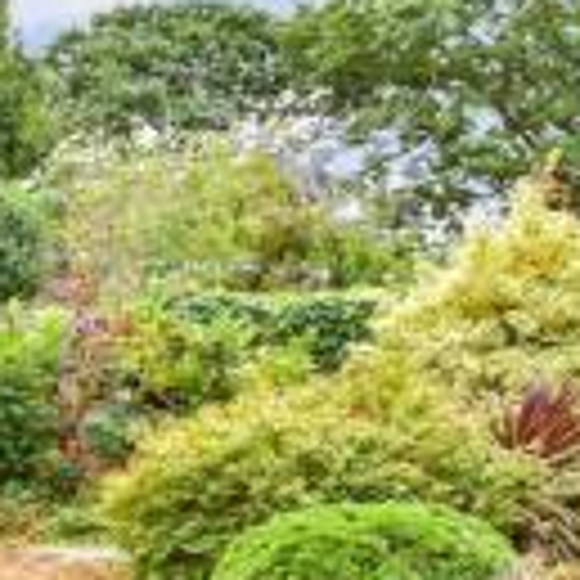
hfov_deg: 22.2
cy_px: 326
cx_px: -454
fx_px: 891
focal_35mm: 47
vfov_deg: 36.0
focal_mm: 10
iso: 160
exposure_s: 1/20
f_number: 8
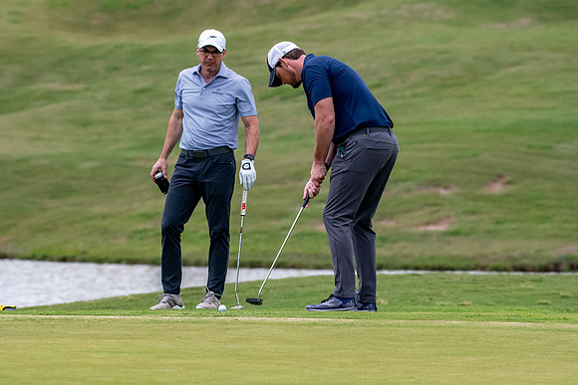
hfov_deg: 6.9
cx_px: 289
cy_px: 192
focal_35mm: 300
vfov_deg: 4.6
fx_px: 4818
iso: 1400
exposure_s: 1/2000
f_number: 5.6
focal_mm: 200
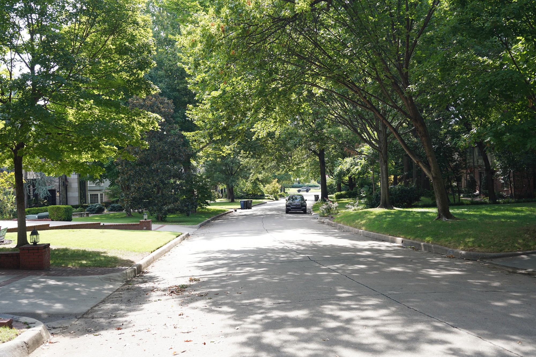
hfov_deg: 50.7
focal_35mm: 38
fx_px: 566
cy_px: 178
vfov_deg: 35.1
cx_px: 268
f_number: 5.6
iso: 100
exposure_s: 1/100
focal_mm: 38
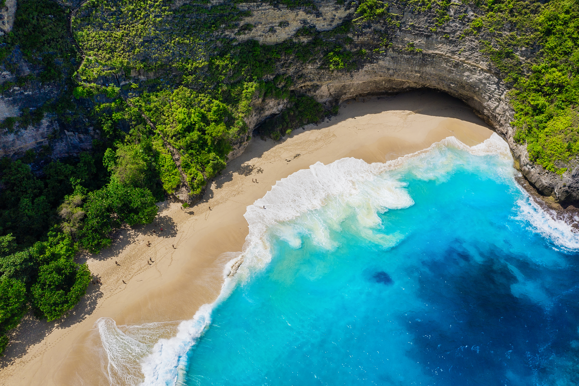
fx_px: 450
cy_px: 193
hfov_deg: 65.5
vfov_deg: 46.4
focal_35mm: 28
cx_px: 290
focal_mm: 10.26
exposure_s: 1/1600
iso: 100
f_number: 5
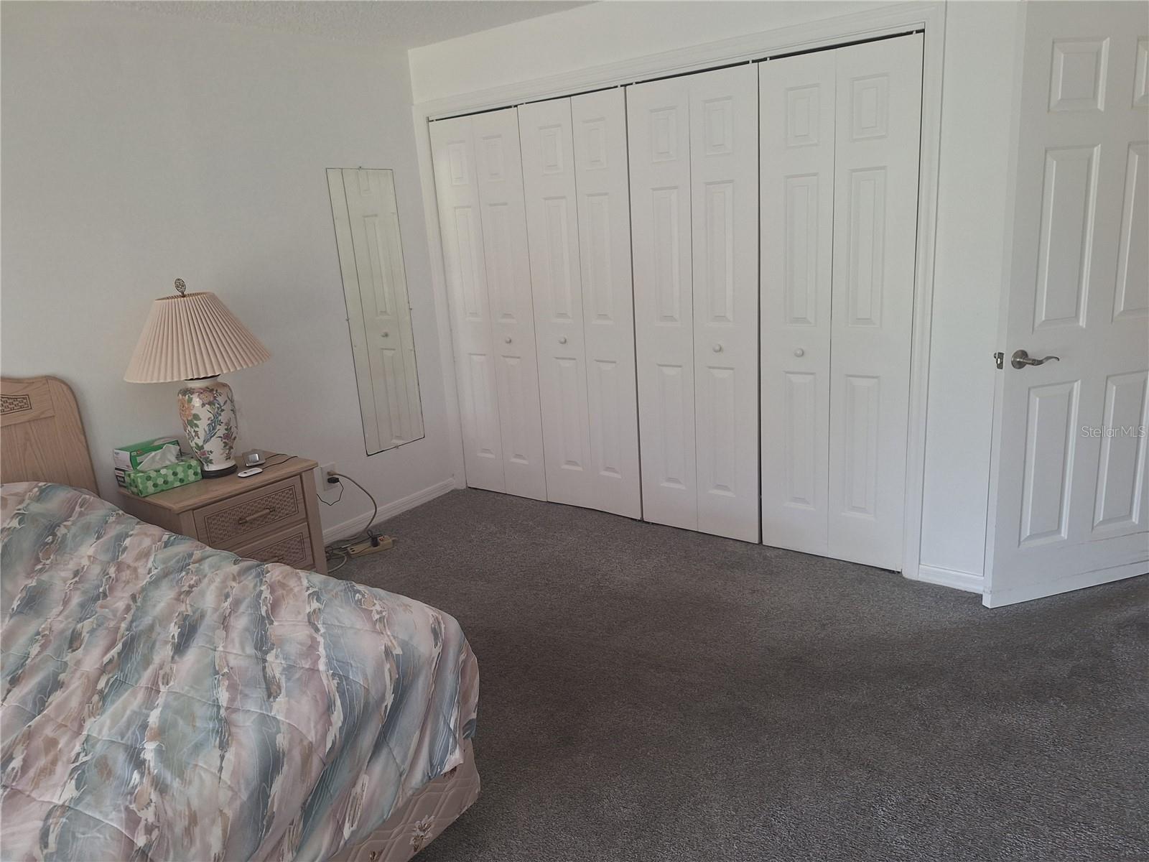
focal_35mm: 23
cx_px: 574
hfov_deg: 73.9
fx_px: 763
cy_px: 431
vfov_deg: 58.9
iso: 100
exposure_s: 1/40
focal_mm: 5.54
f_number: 1.8
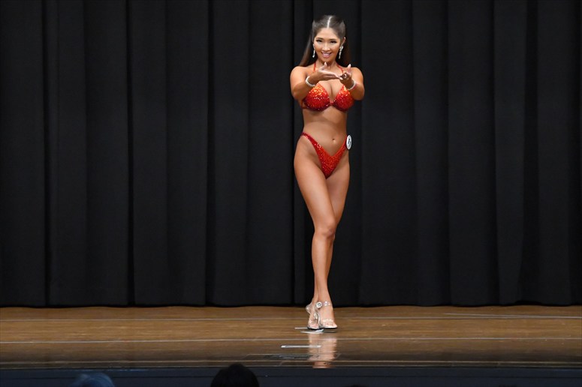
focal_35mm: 225
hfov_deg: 9.2
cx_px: 291
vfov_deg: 6.1
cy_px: 194
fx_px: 3636
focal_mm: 150
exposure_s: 1/400
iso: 8000
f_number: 5.6
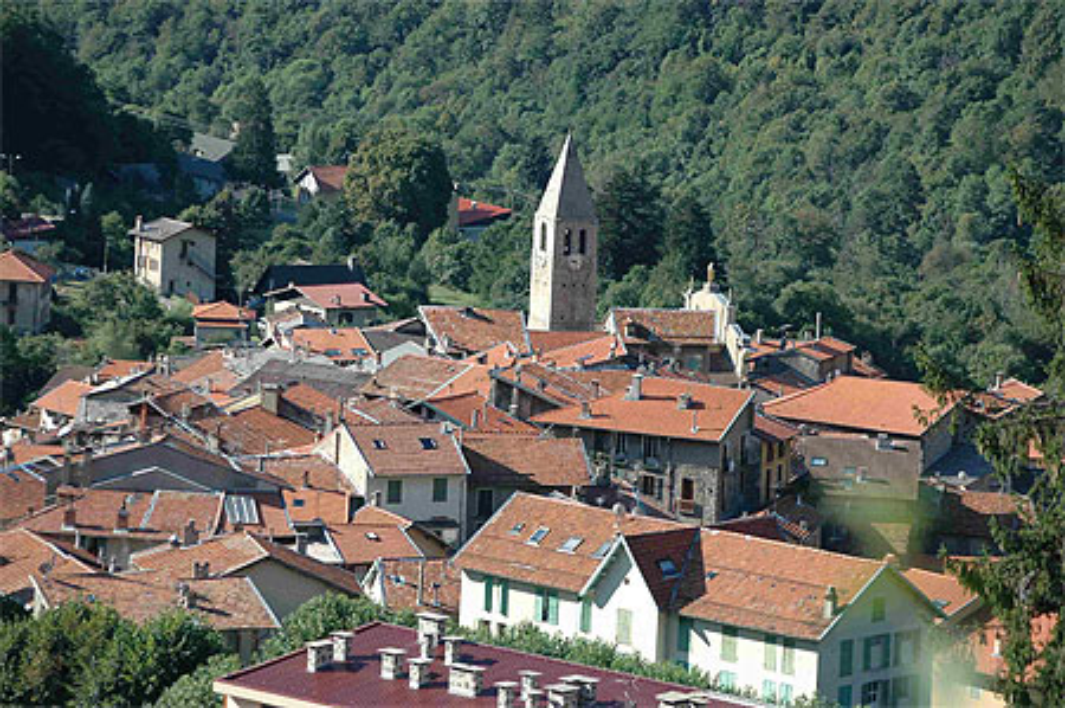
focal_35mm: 225
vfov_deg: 6.1
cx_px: 532
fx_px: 6649
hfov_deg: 9.2
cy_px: 354
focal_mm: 150
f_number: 5.6
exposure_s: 1/500
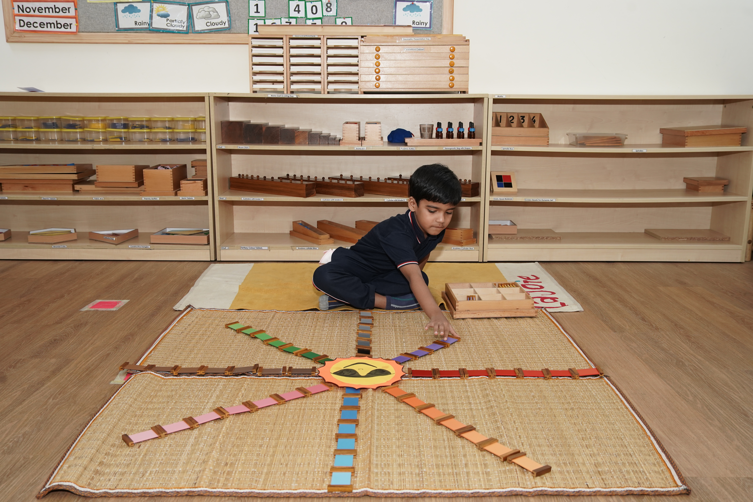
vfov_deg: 38.9
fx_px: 711
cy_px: 251
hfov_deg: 55.8
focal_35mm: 34
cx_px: 376
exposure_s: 1/100
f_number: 4.5
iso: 1250
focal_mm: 34
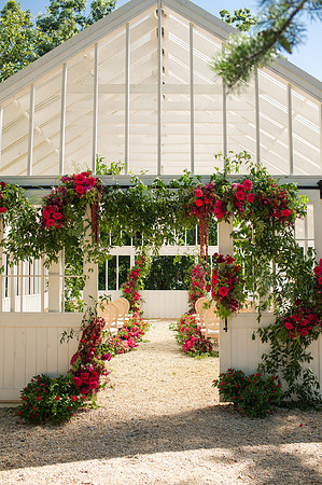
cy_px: 242
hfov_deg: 37.8
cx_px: 161
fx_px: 471
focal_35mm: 35
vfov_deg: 54.5
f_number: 3.5
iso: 100
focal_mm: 35
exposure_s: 1/640
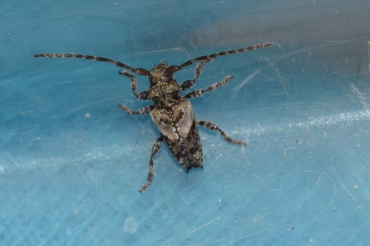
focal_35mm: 210
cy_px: 123
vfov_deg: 6.5
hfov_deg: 9.8
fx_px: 2158
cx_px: 185
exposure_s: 1/160
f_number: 13
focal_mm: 140
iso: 100
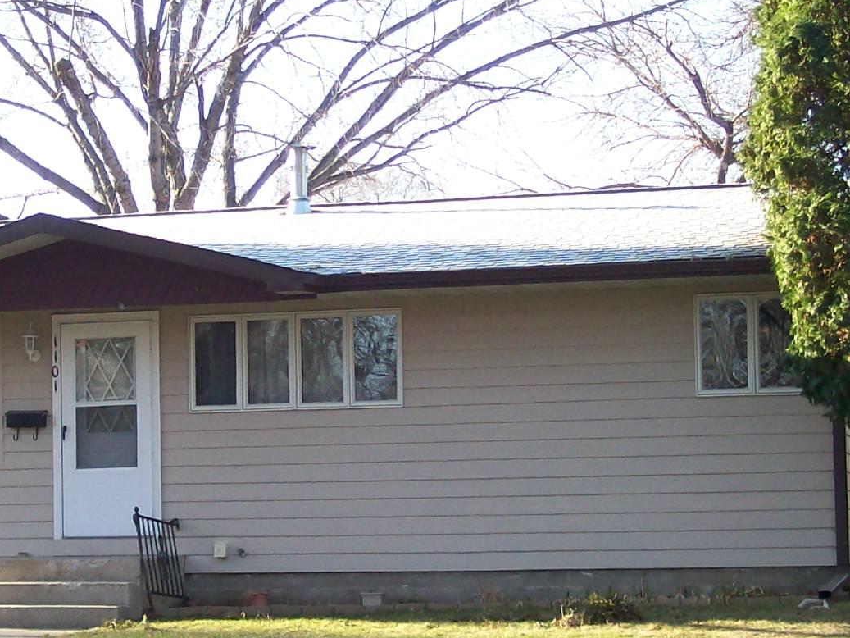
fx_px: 2456
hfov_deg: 19.6
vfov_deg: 14.8
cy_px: 416
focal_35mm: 100
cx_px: 300
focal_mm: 7.6
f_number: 3
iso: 80
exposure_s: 1/180
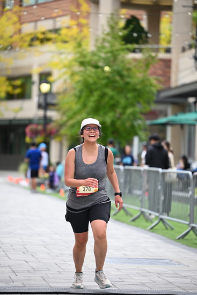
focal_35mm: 140
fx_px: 1148
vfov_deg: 14.6
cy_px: 148
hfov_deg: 9.8
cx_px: 98
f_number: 2.8
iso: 640
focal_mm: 140
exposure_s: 1/2000
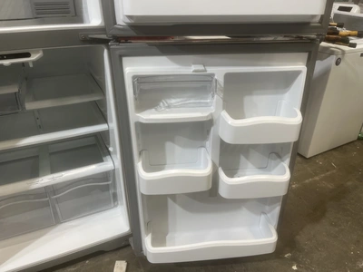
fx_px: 273
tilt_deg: -29.4
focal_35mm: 26
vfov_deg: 53.1
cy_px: 136
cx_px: 182
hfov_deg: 67.3
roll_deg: -0.3
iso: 125
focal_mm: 5.1
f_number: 1.6
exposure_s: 1/120
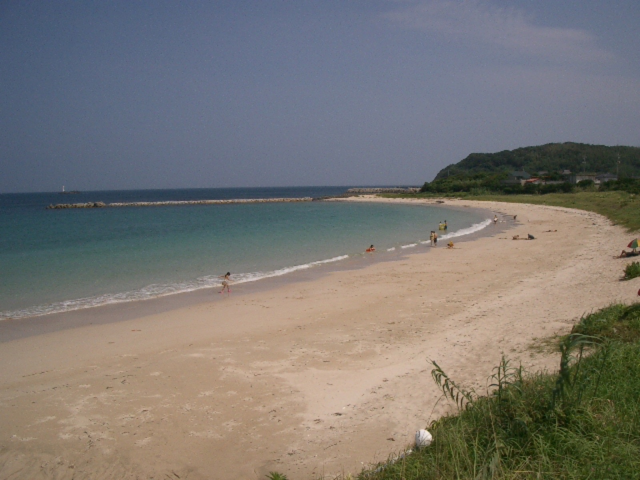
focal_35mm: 35
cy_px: 240
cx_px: 320
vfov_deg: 40.7
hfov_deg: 52.6
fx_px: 647
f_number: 4.3
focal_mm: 5.8
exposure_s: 1/2000
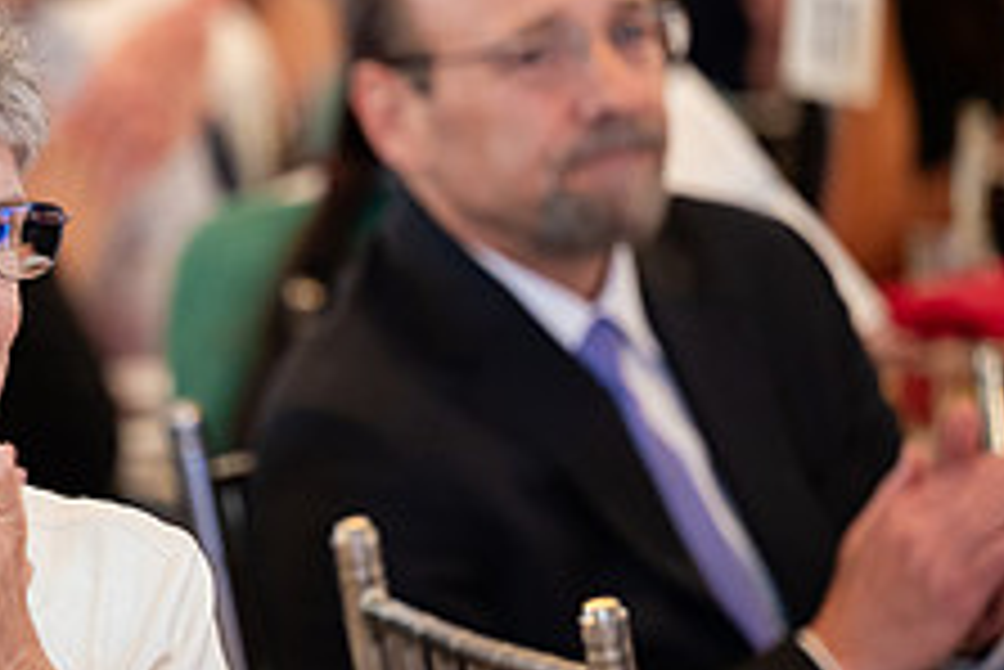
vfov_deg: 3.5
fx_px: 10995
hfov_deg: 5.2
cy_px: 355
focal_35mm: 394
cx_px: -158
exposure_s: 1/125
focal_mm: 150
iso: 1250
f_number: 3.2
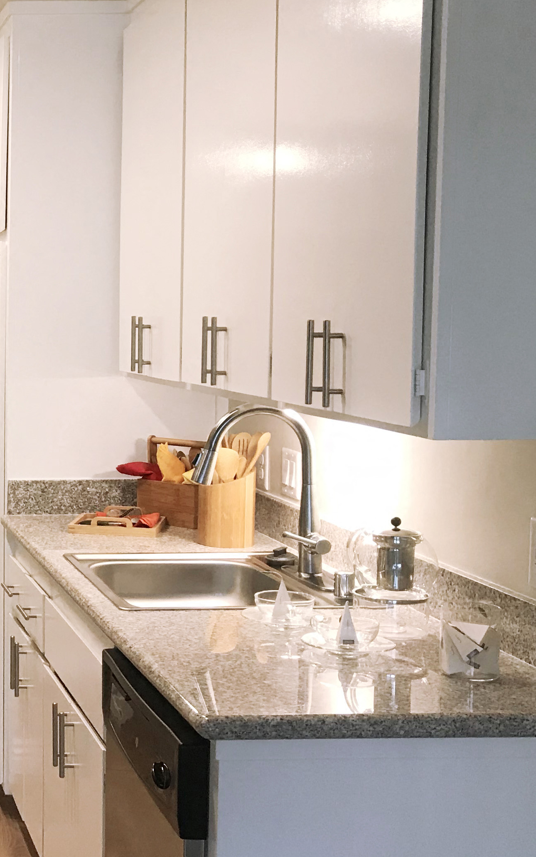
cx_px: -214
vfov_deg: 35.1
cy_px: 429
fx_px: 1355
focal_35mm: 58
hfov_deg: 20.0
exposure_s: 1/30
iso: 25
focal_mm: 3.99
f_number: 1.8
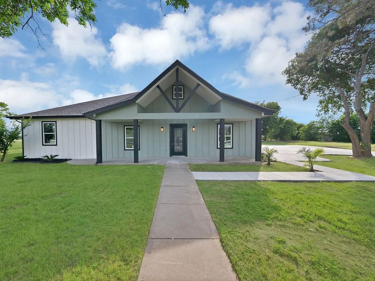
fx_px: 141
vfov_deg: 89.9
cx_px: 175
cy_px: 141
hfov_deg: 106.0
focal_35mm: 13
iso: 640
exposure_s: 1/125
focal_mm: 12
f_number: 9
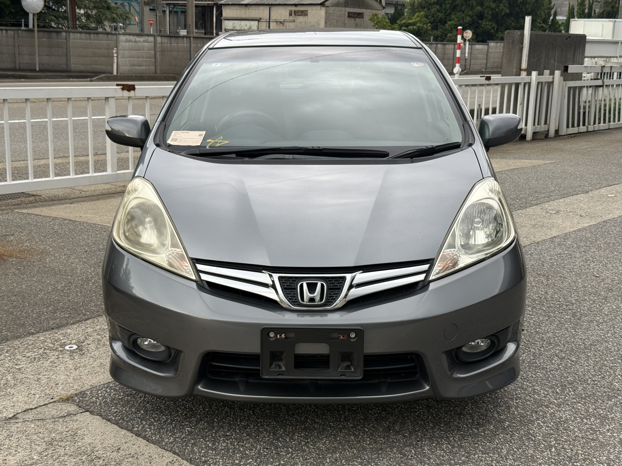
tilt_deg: -11.7
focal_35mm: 48
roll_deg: -1.4
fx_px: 862
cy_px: 233
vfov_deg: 30.3
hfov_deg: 39.7
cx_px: 311
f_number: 1.78
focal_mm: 6.76
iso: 64
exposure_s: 1/541
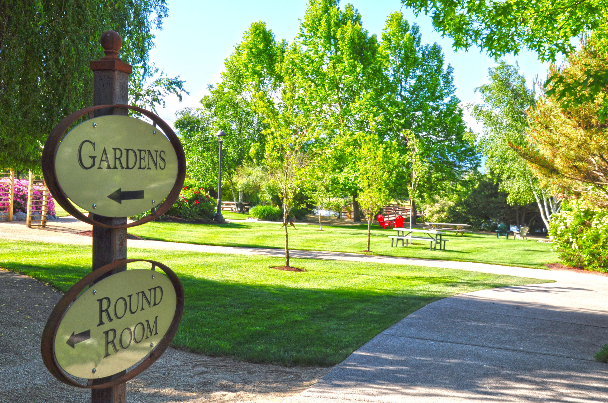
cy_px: 202
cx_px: 304
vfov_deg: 36.8
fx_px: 607
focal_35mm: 36
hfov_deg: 53.2
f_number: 9
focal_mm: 24
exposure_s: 1/160
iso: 200
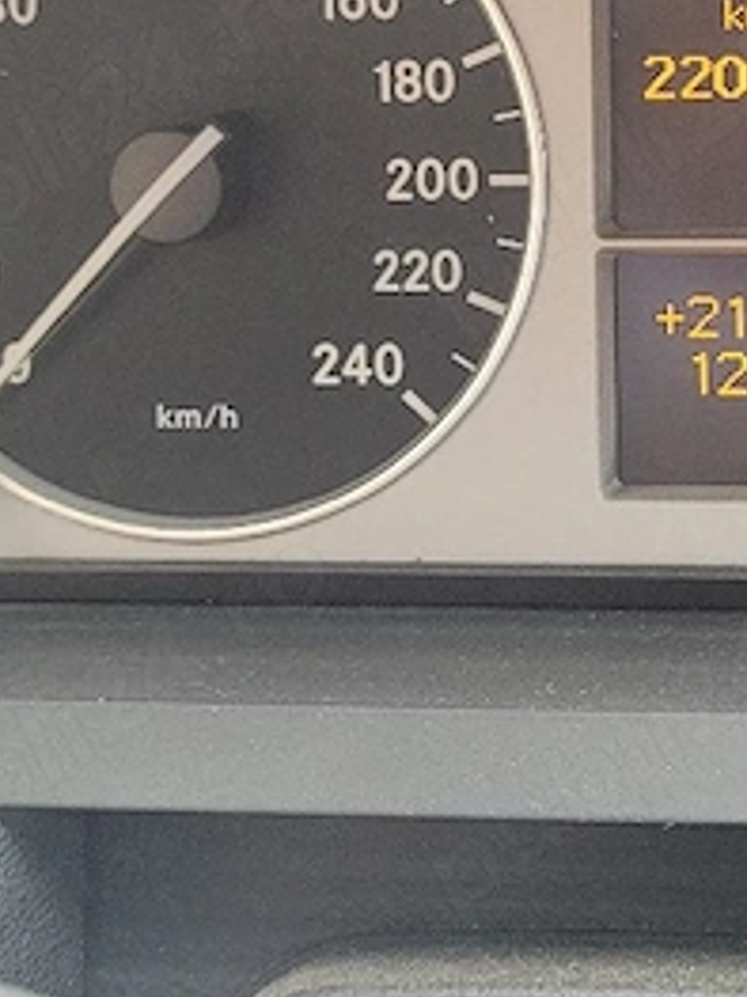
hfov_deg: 18.0
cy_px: 224
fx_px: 2275
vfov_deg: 24.4
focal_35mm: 79
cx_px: 823
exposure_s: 1/100
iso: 250
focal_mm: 5.4
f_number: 1.8
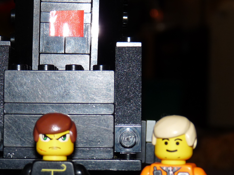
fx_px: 973
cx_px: 58
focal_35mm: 144
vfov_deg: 10.3
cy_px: 123
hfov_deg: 13.7
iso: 100
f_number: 4
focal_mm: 11.9
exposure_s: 1/40
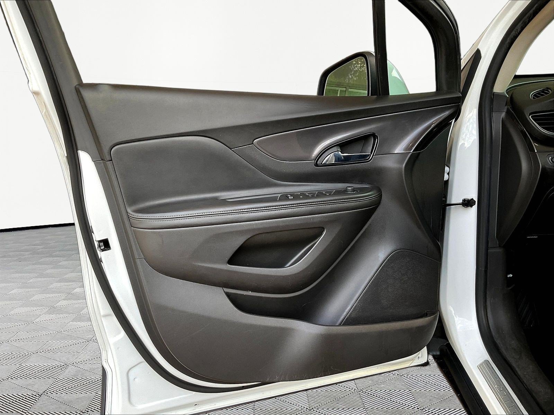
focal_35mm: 29
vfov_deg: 48.2
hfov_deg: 61.7
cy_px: 208
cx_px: 277
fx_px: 464
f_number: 1.8
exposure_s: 1/122
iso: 32
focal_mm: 3
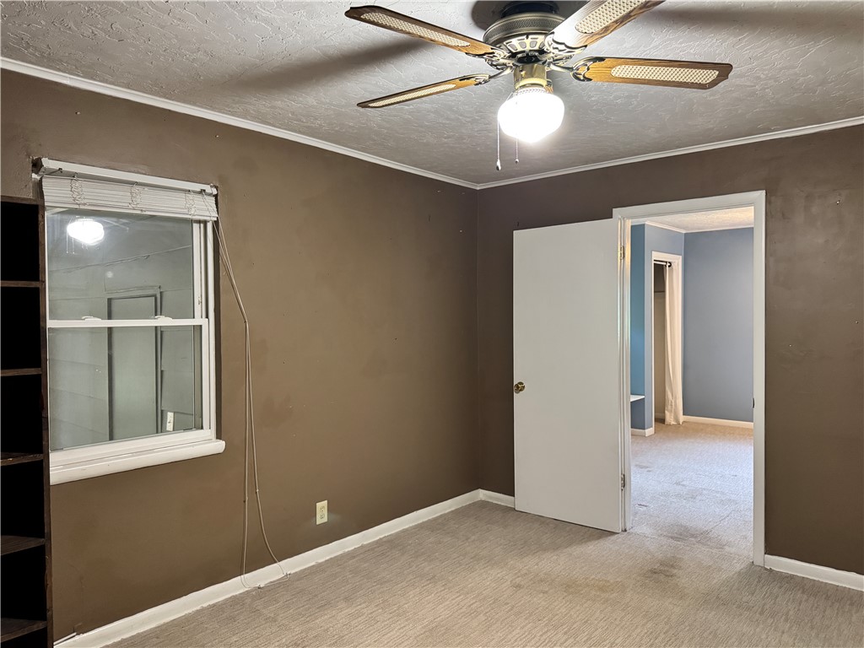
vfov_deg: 56.8
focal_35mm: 24
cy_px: 324
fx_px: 599
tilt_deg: -1.2
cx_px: 432
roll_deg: +1.2
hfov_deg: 71.6
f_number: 1.78
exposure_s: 1/40
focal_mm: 6.76
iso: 640
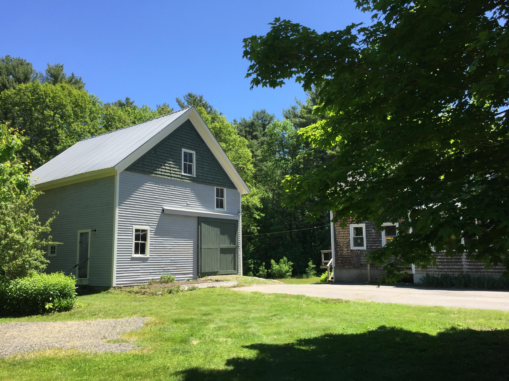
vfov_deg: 48.2
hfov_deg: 61.7
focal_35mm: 29
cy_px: 190
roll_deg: +0.3
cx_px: 254
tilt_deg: +8.8
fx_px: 426
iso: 32
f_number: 2.2
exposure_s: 1/1068
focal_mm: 4.15
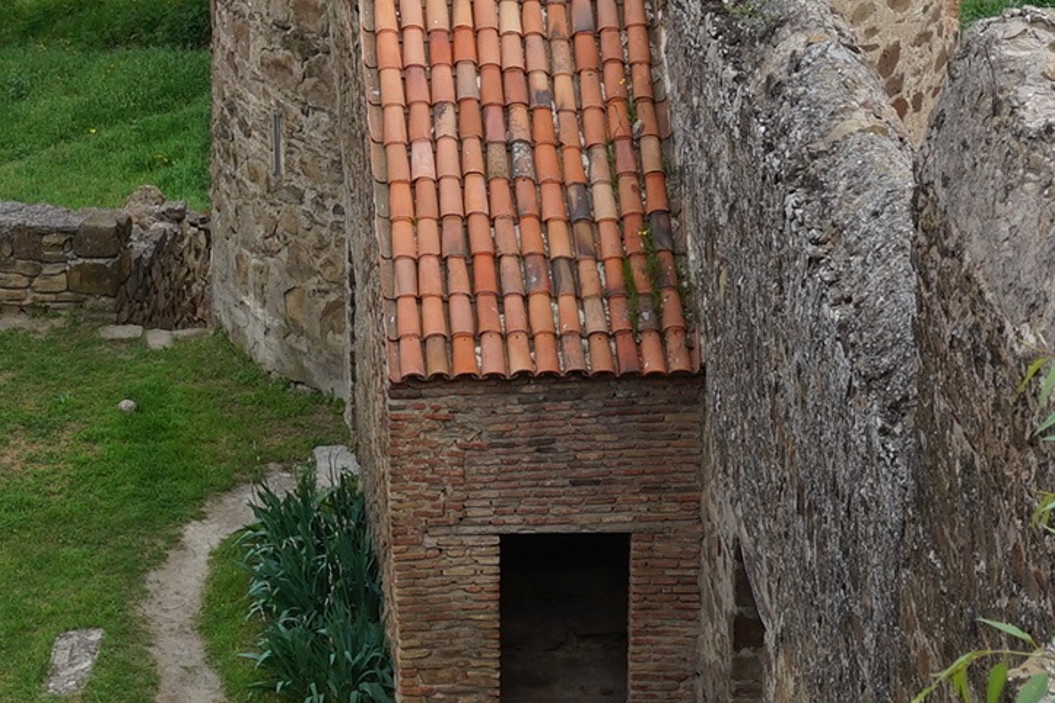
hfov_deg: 12.8
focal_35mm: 159
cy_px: -473
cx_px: 146
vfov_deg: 8.4
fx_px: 4659
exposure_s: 1/80
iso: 100
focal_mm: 28
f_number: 10
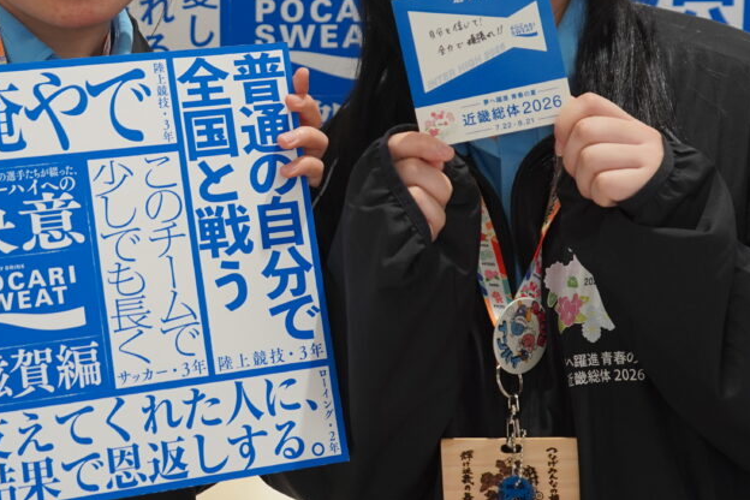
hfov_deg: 25.8
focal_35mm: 78
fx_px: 1625
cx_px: 234
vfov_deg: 17.3
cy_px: 93
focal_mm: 38
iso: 1000
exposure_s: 1/160
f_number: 4
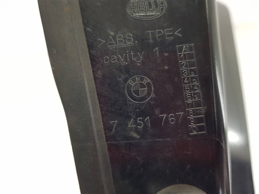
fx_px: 195
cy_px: 97
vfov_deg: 53.1
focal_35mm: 26
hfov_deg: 67.3
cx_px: 130
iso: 100
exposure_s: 1/100
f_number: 1.7
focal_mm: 4.2
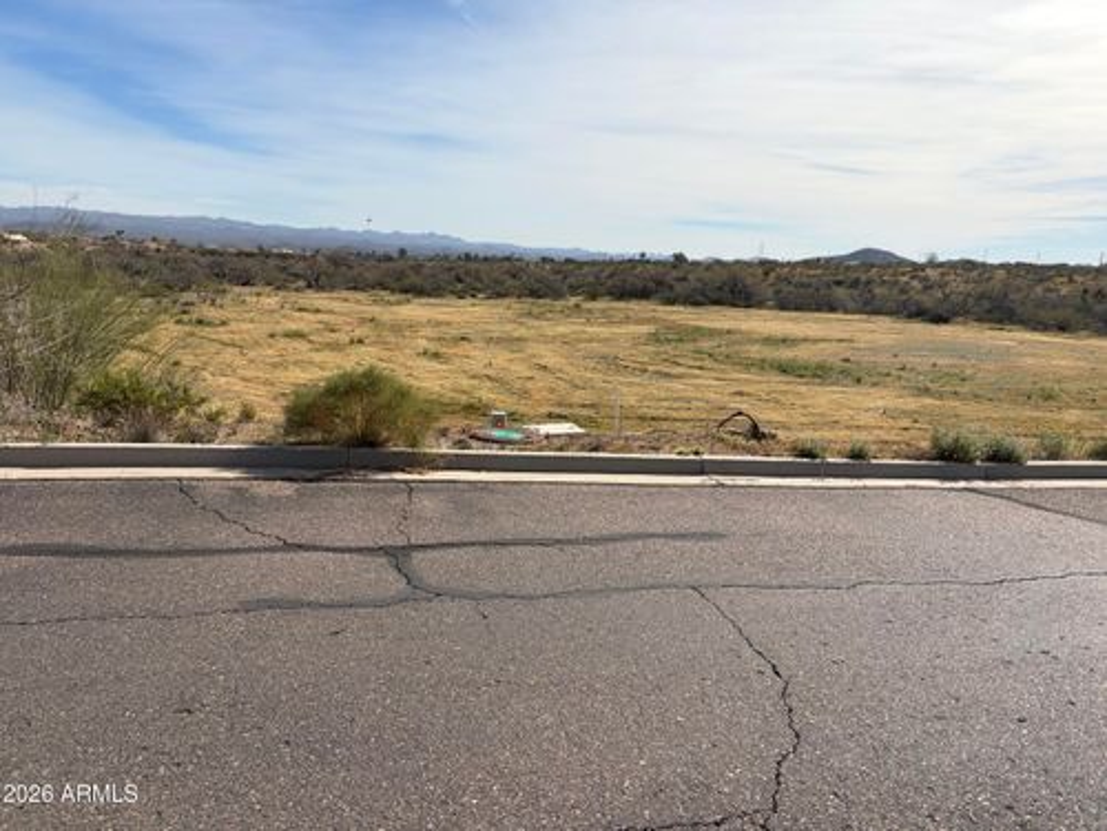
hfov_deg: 67.3
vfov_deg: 53.1
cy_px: 416
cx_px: 554
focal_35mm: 26
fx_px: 831
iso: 64
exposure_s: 1/6993
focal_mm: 5.96
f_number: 1.6
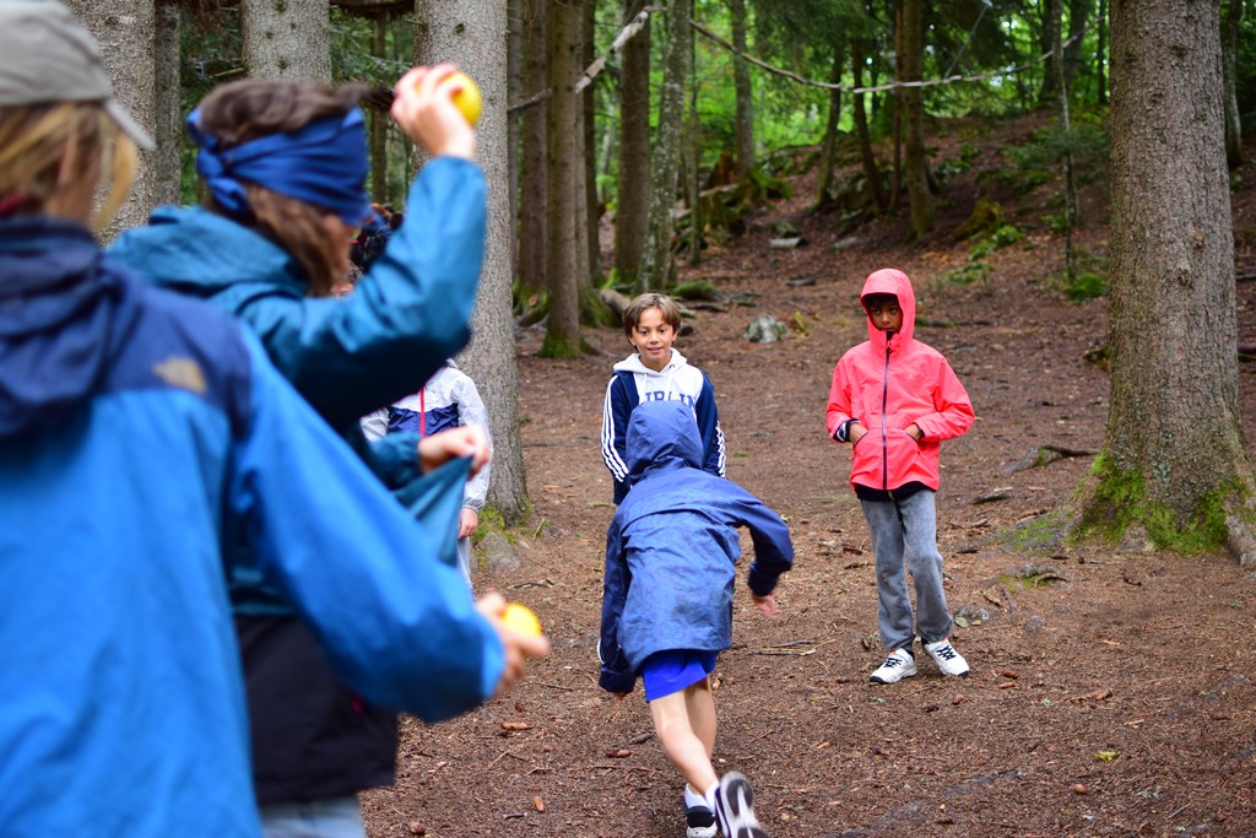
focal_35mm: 52
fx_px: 1832
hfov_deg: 37.8
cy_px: 419
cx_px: 628
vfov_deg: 25.8
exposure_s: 1/250
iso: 400
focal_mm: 35
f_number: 1.8
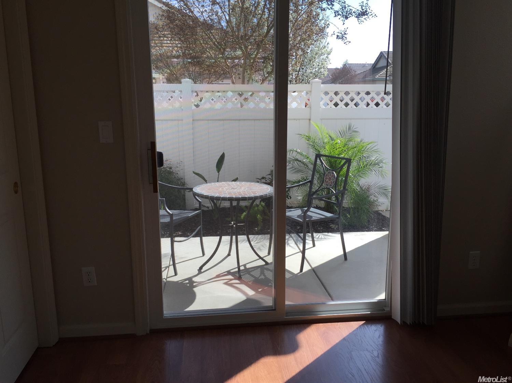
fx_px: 429
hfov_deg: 61.7
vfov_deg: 48.2
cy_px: 192
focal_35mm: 29
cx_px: 256
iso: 32
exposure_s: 1/638
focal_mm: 4.15
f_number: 2.2
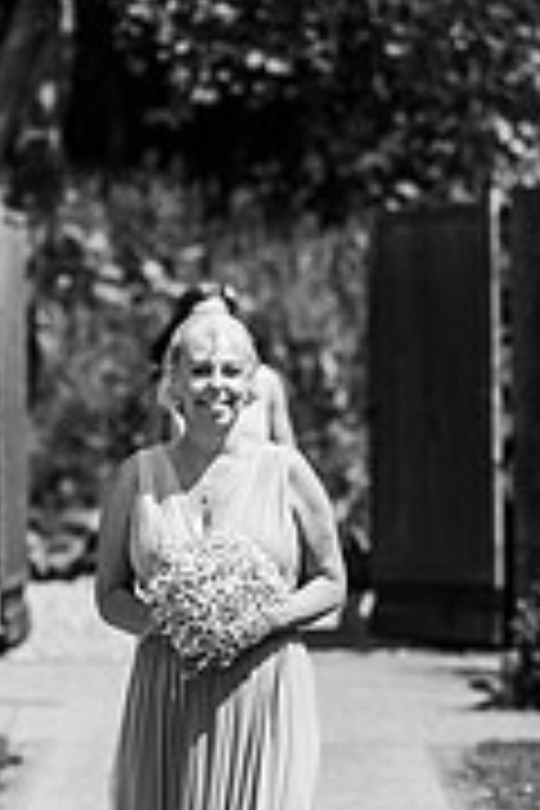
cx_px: 196
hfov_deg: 6.5
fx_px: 4770
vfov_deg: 9.7
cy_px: 711
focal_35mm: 212
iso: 100
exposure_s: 1/5000
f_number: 2.2
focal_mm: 85
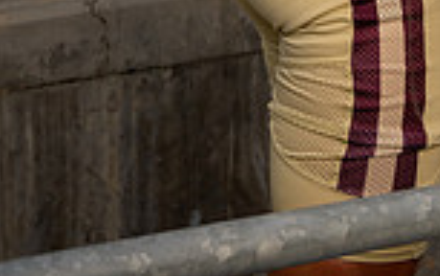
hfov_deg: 15.6
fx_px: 1585
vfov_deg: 9.0
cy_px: -368
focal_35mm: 132
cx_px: 382
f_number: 6.3
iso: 50
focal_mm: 44
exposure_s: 1/200
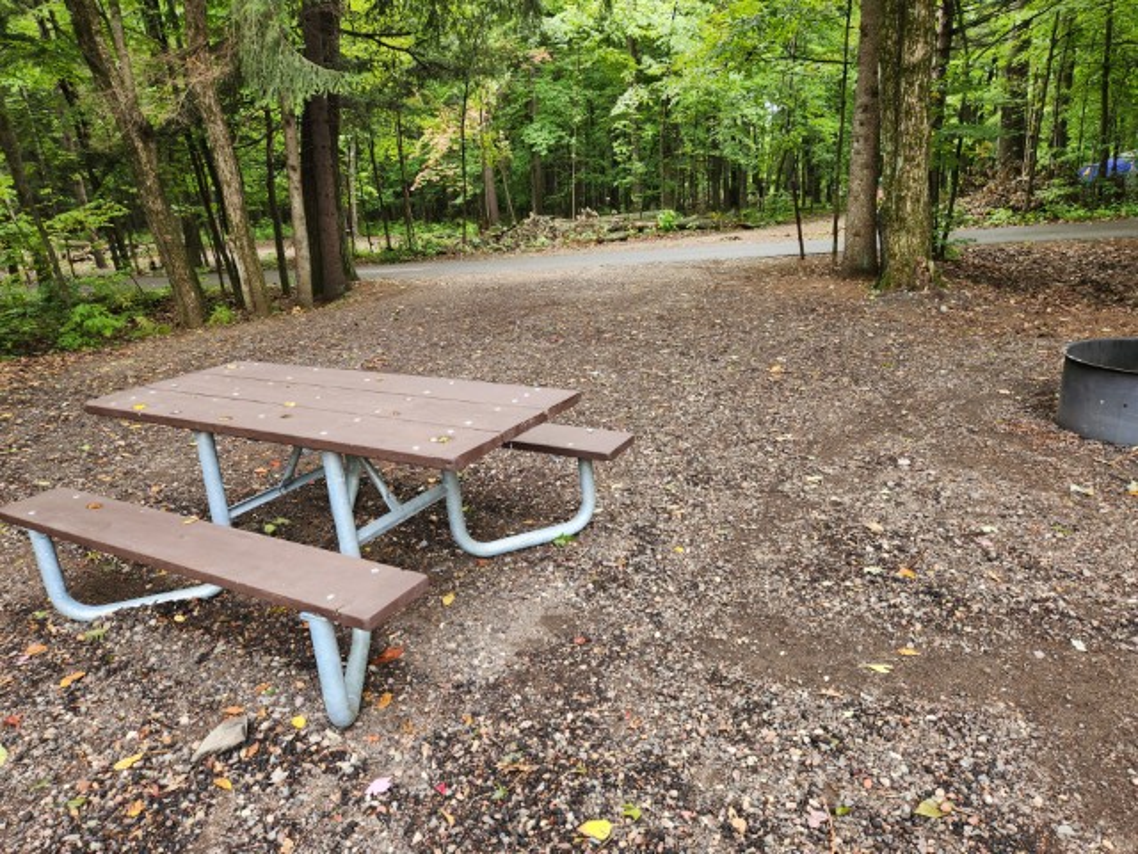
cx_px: 569
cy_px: 427
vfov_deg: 58.9
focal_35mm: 23
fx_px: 756
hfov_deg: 73.9
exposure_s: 1/120
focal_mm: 5.4
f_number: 1.8
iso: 64
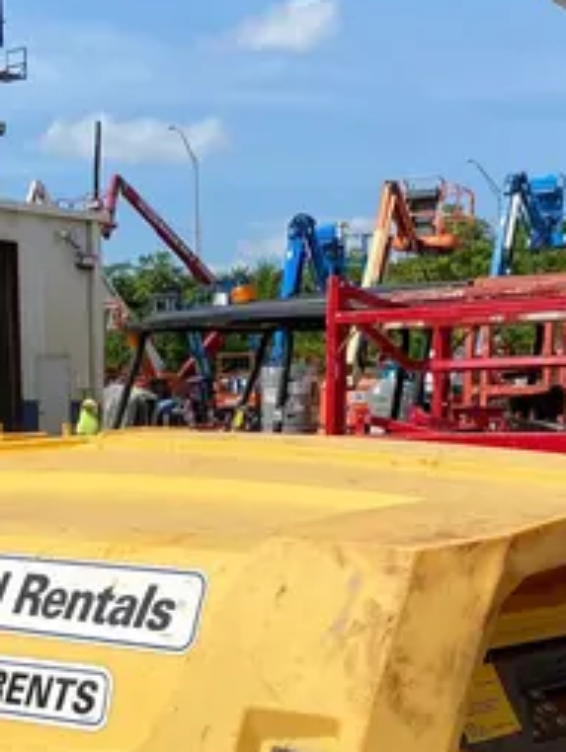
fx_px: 1632
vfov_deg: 24.2
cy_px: 839
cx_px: 92
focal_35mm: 75
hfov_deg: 19.4
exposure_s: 1/4115
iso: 32
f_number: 1.8
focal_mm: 4.25
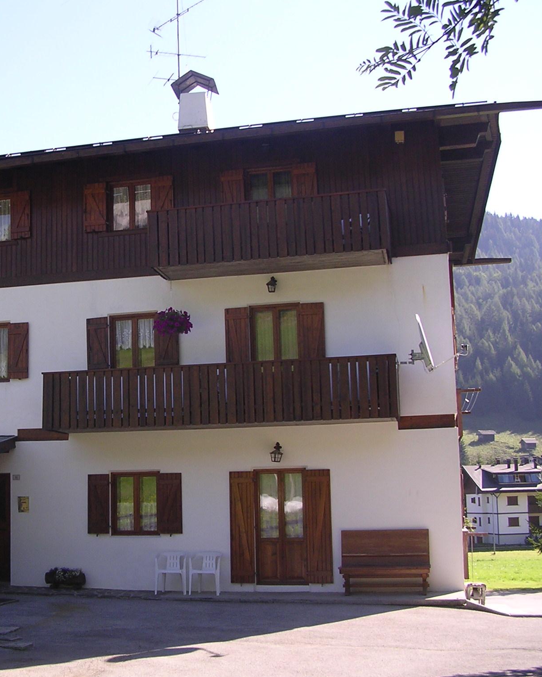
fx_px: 1003
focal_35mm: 50
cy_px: 341
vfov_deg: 37.3
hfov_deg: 29.5
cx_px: 106
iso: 100
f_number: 2.8
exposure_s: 1/317
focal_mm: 5.8
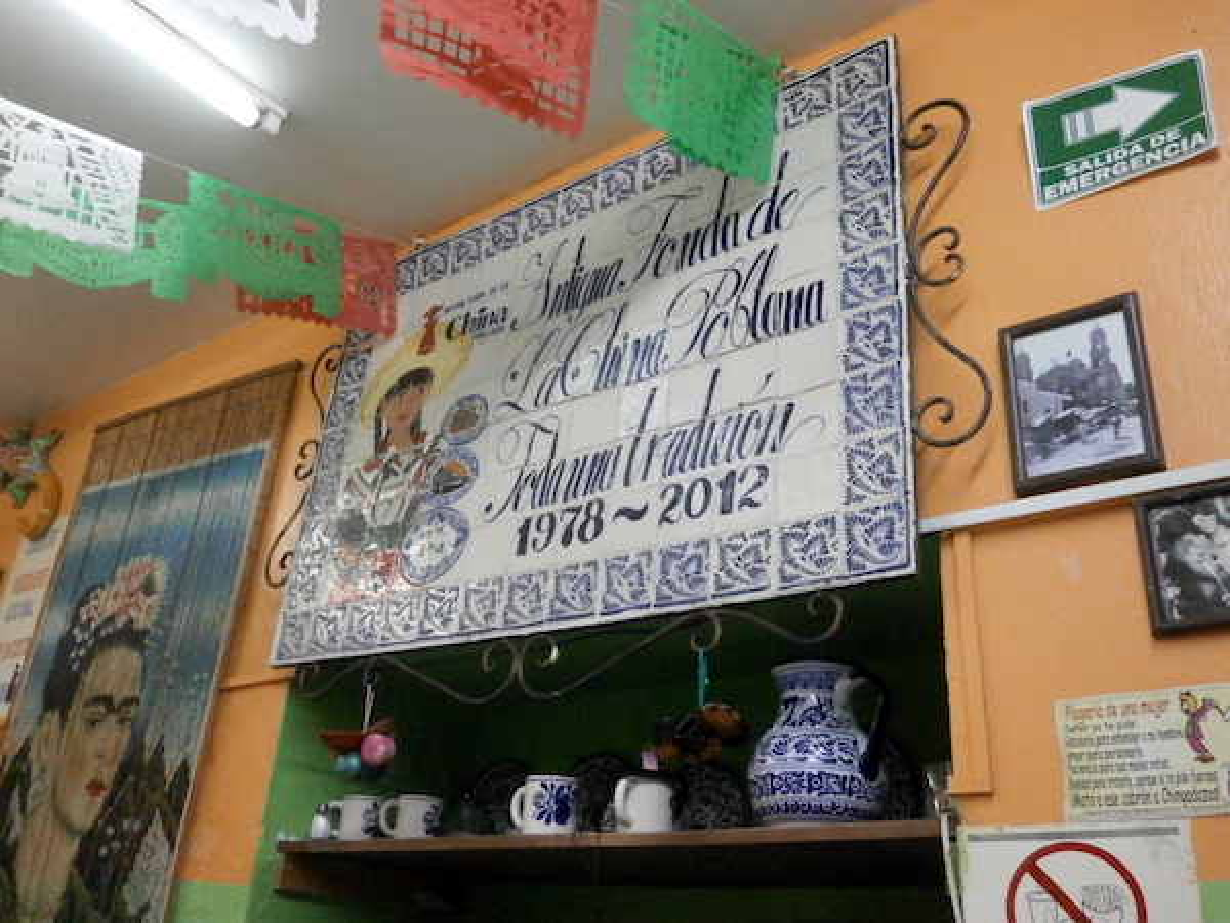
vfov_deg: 45.4
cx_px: 615
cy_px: 462
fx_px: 1102
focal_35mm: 31
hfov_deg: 58.4
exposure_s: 1/100
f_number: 2.9
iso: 800
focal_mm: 5.5
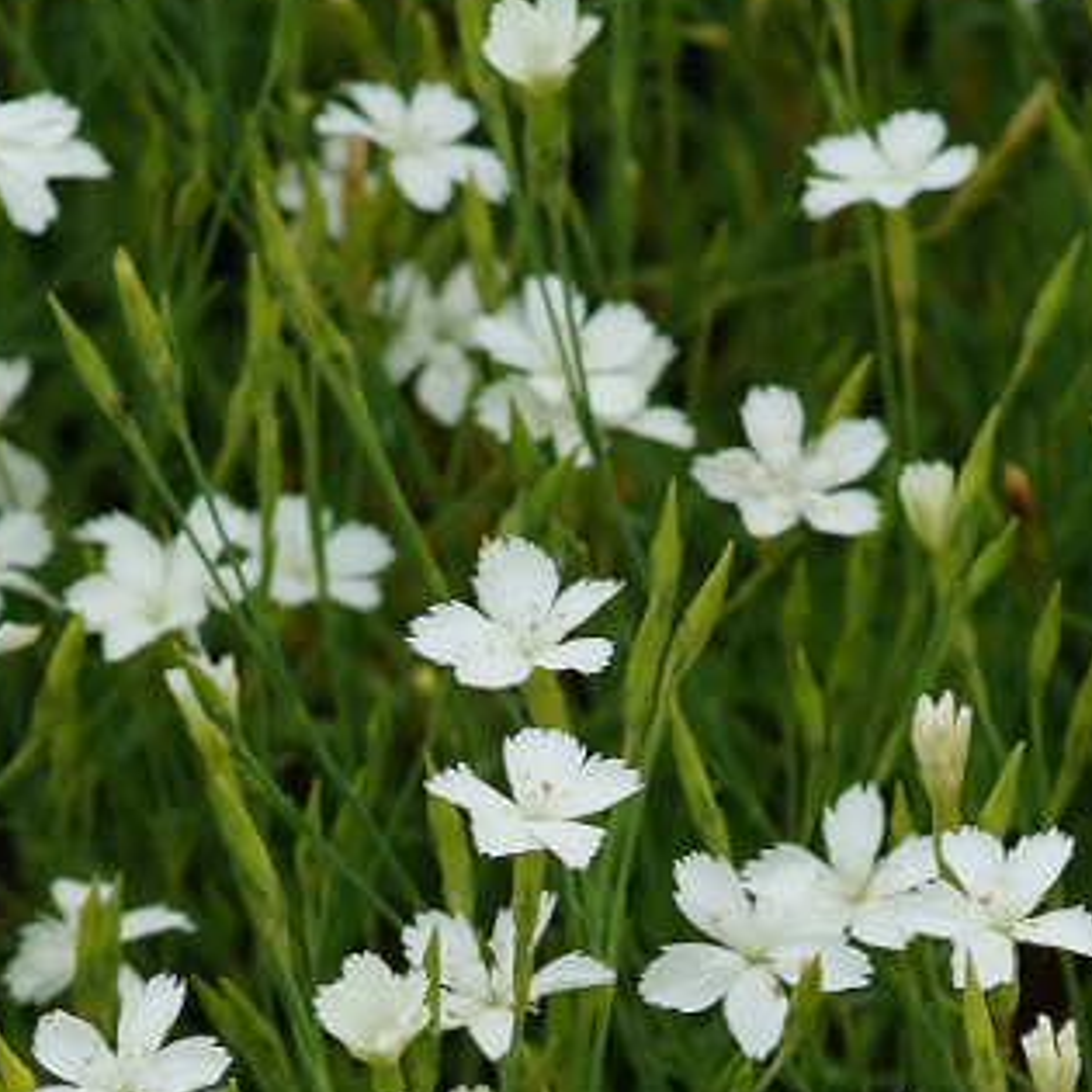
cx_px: 645
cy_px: 1224
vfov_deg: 3.6
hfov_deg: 3.6
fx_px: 17346
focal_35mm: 486
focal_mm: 100
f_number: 7.1
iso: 100
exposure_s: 1/250
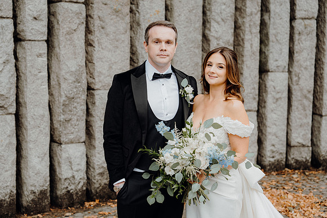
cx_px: 164
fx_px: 500
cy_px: 109
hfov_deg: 36.2
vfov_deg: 24.6
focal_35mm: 55
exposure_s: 1/160
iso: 125
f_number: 3.5
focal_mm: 55
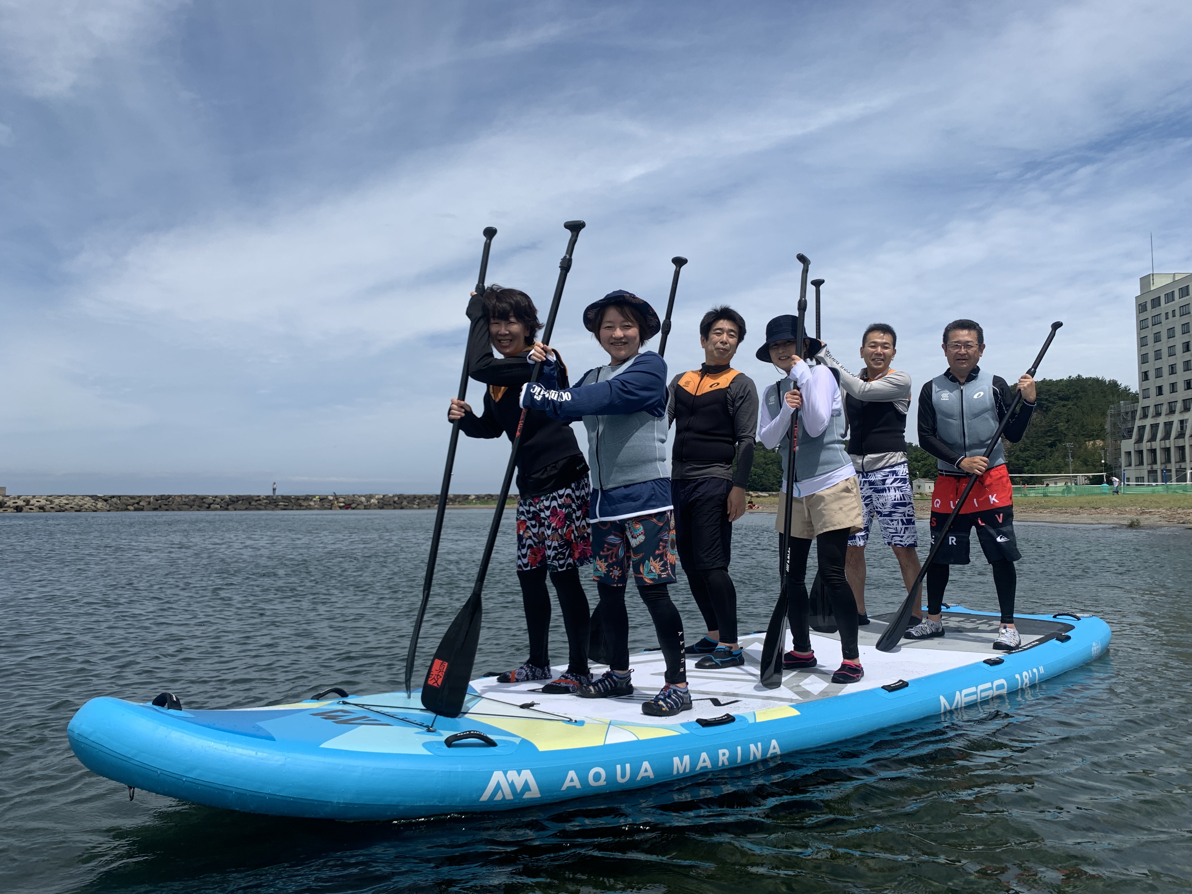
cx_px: 596
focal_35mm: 26
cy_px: 447
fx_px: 895
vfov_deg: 53.1
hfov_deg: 67.3
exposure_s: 1/2755
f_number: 1.8
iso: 25
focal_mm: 4.25
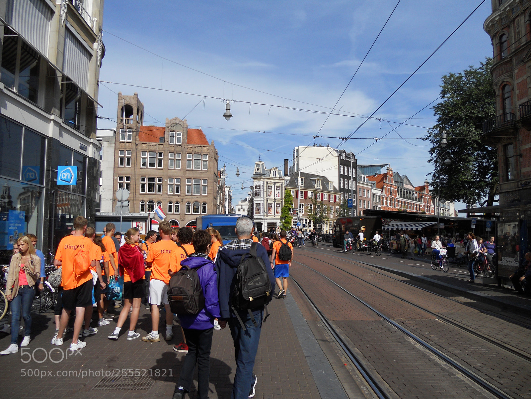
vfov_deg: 51.4
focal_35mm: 27
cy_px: 200
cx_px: 266
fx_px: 414
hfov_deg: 65.3
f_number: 3.2
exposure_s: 1/1500
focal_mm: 4.9
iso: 80
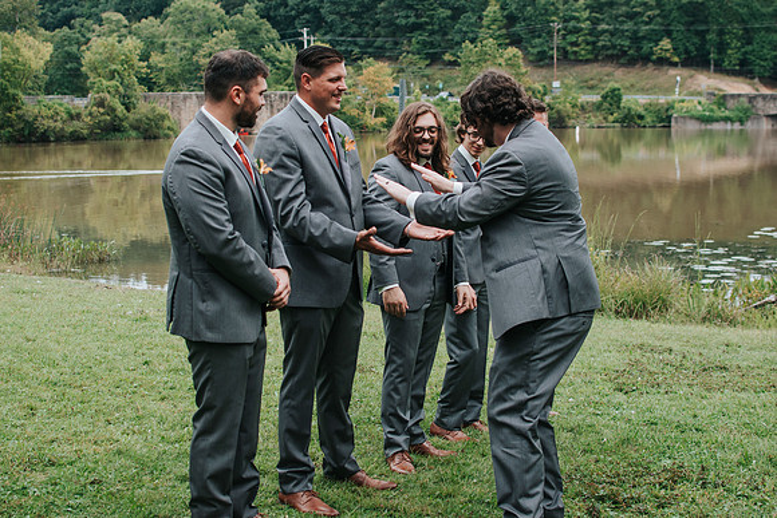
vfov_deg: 23.6
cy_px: 234
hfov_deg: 34.8
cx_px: 388
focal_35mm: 58
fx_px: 1241
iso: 200
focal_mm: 35
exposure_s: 1/1600
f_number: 3.2
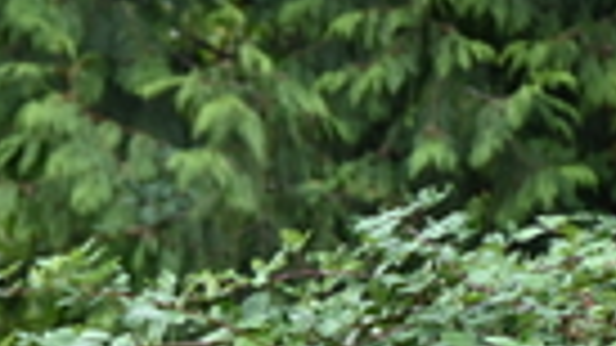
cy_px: 654
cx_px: -490
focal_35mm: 842
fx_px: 13750
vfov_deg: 1.4
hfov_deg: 2.6
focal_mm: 200
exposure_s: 1/250
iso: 720
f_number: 6.3
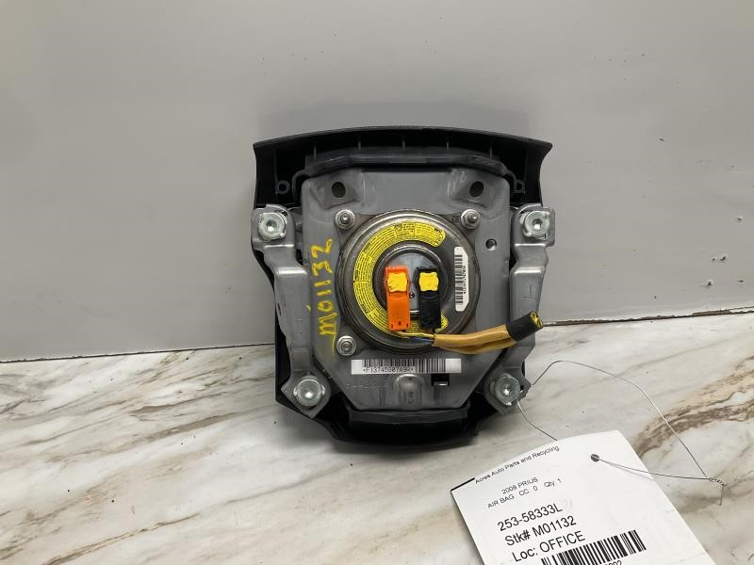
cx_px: 377
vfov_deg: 48.2
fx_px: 632
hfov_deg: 61.7
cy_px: 282
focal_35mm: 29
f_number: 1.8
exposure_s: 1/446
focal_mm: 3
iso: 25
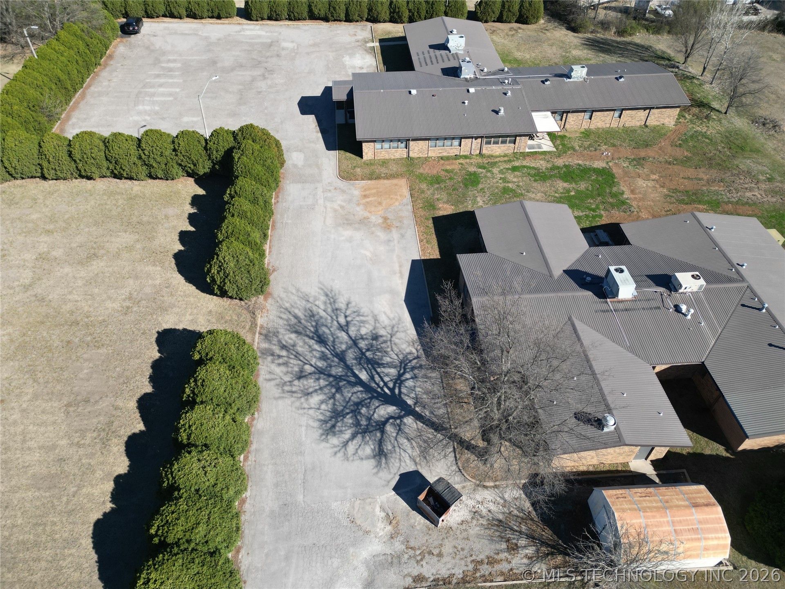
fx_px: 544
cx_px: 392
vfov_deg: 56.8
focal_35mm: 24
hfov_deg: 71.6
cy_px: 294
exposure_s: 1/2000
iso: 110
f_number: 1.7
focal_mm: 6.72
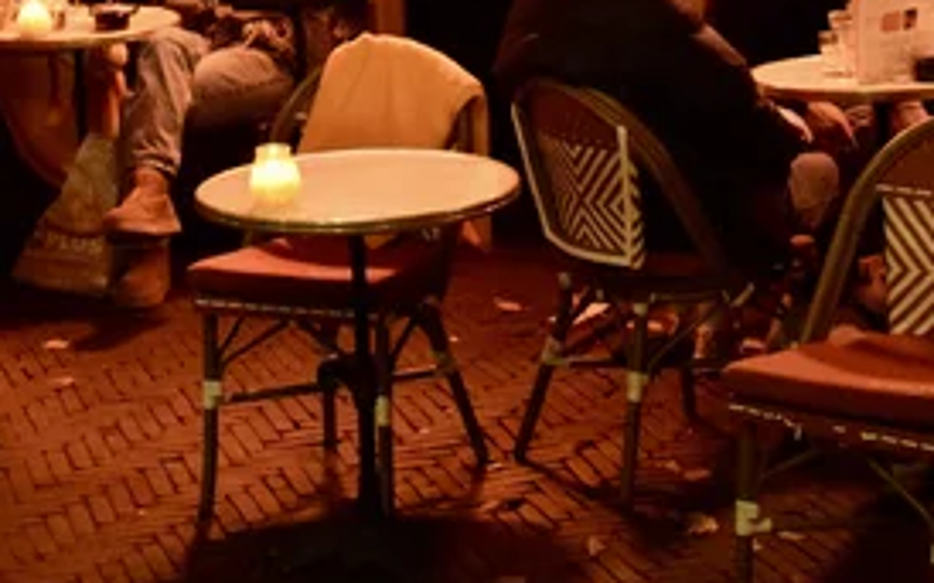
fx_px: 2468
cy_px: -263
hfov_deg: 21.3
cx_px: 276
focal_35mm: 97
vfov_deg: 12.8
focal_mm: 20
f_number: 3.5
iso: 3200
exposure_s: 1/25
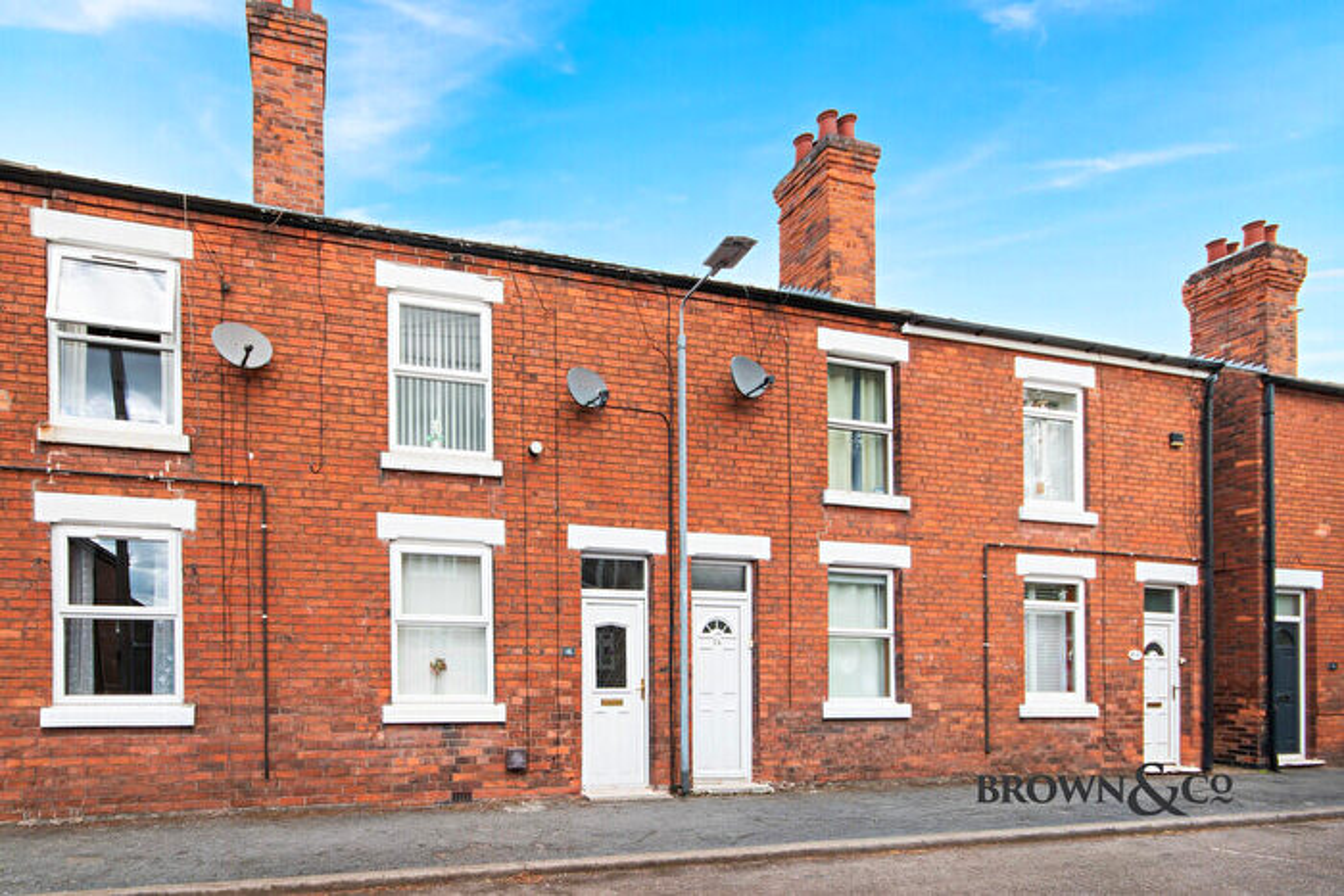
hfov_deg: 96.7
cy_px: 448
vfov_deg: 73.8
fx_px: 597
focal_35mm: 16
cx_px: 672
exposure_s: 1/100
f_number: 8
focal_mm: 11
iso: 100
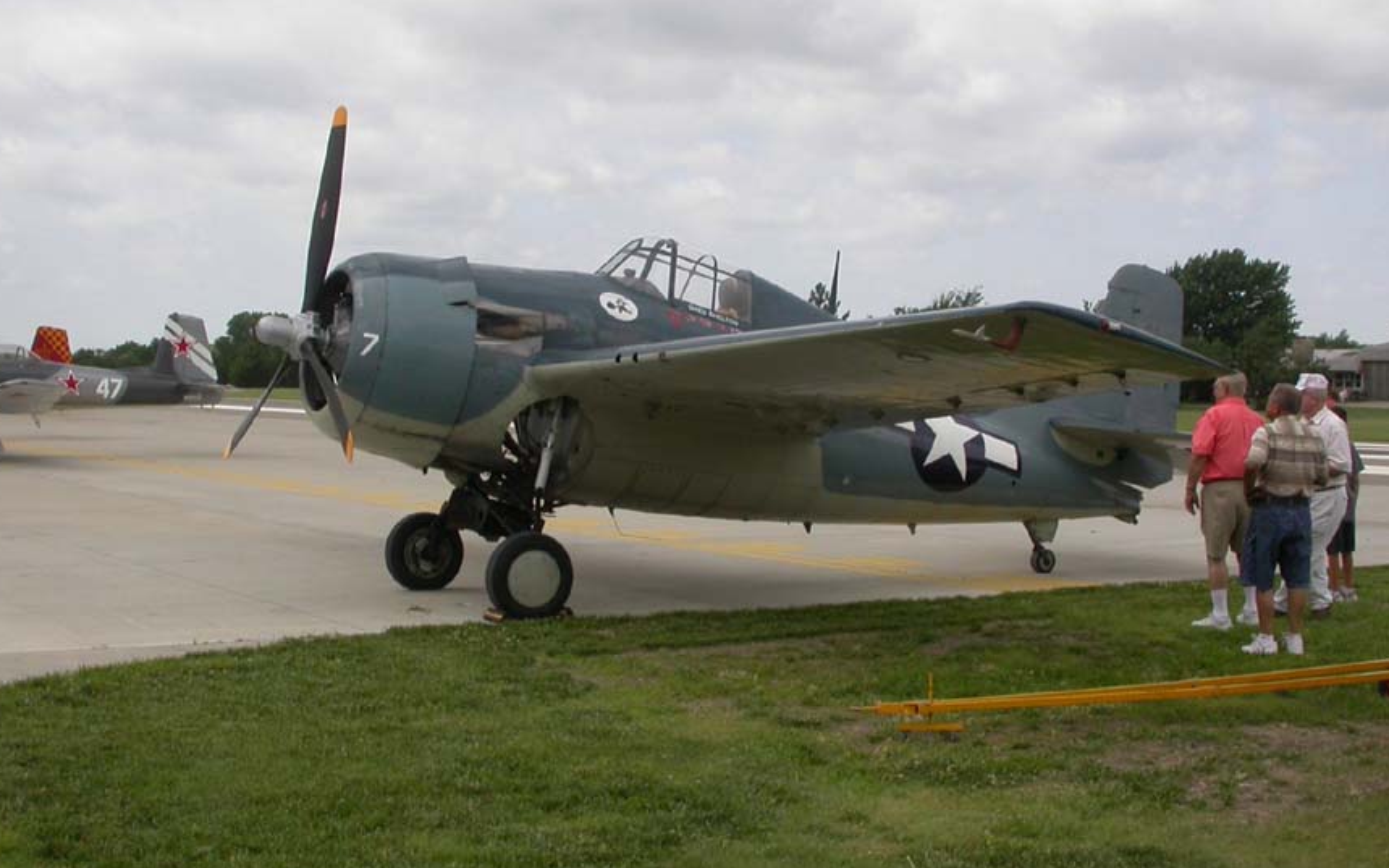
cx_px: 674
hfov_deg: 41.8
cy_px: 396
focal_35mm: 48
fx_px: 1817
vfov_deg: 26.9
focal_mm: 7.85
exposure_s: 1/257
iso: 100
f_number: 7.5
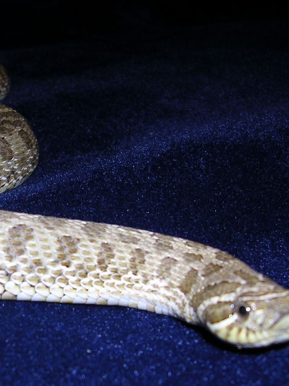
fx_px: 702
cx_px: 47
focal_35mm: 63
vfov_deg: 30.6
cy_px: 233
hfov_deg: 22.9
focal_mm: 5.8
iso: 50
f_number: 2.8
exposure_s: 1/60.1
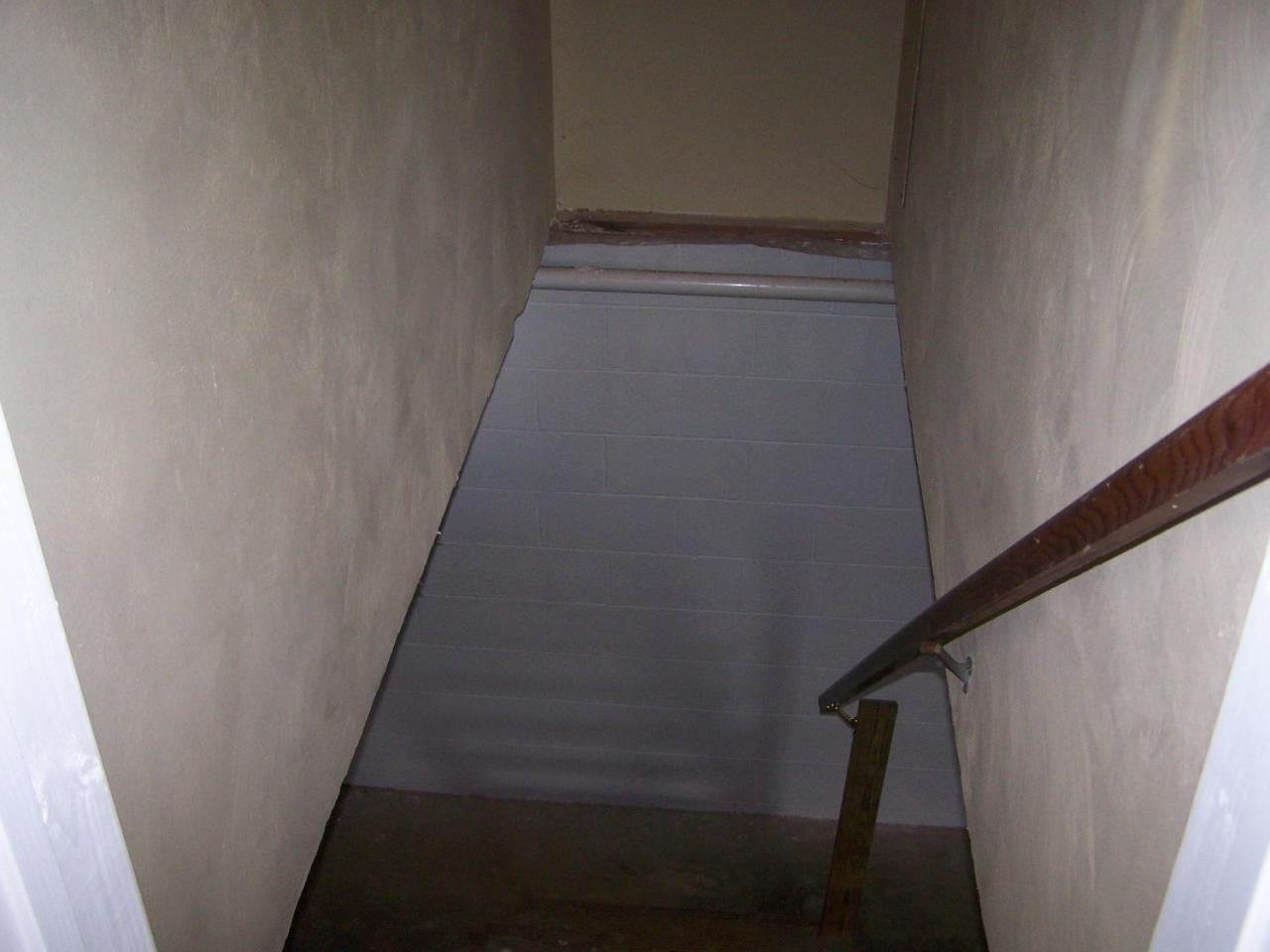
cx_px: 635
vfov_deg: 37.7
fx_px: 1394
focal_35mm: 38
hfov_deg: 49.0
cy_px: 476
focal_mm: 6.3
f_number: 2.8
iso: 160
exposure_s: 1/60
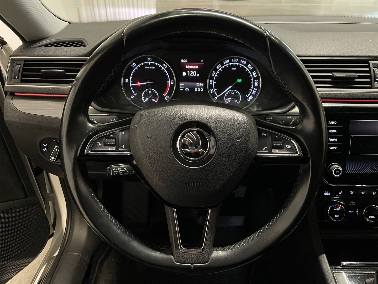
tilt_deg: -31.9
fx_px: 284
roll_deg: +0.2
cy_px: 142
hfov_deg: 67.3
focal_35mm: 26
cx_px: 189
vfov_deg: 53.1
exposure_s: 1/47
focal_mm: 4.2
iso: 500
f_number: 1.6
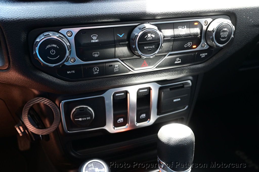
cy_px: 86
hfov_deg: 59.5
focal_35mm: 32
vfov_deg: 41.7
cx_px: 130
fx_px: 227
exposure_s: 1/30
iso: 1400
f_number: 4
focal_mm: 21
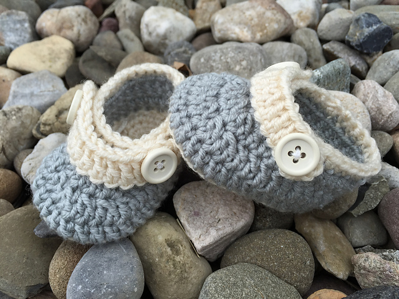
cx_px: 200
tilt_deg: -47.5
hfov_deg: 61.7
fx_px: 334
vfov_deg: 48.2
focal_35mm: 29
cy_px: 150
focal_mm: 4.15
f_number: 2.2
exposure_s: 1/791
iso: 32
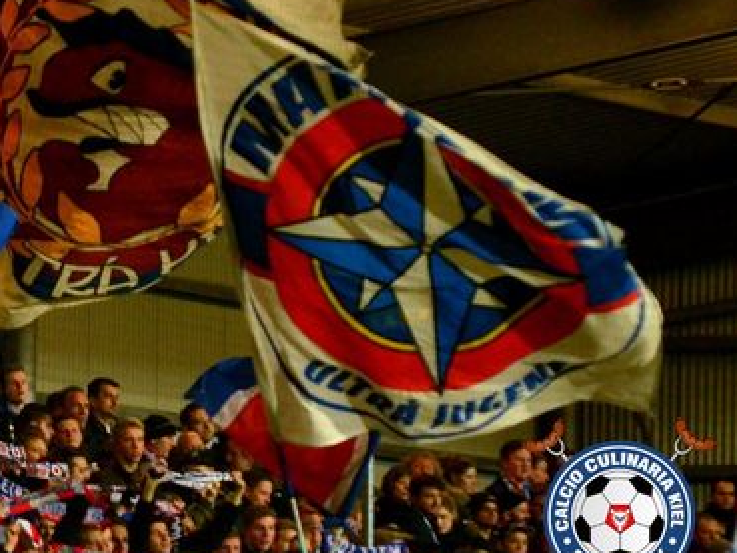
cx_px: 184
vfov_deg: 3.3
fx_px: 9477
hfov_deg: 4.5
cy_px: 254
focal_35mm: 445
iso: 2500
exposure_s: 1/500
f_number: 2.8
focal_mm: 200
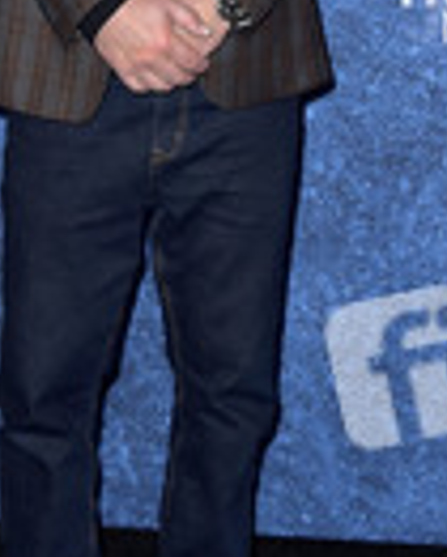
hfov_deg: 12.0
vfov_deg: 14.8
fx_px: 2131
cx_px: 160
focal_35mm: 129
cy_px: 136
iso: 320
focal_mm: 45
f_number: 6.3
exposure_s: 1/250
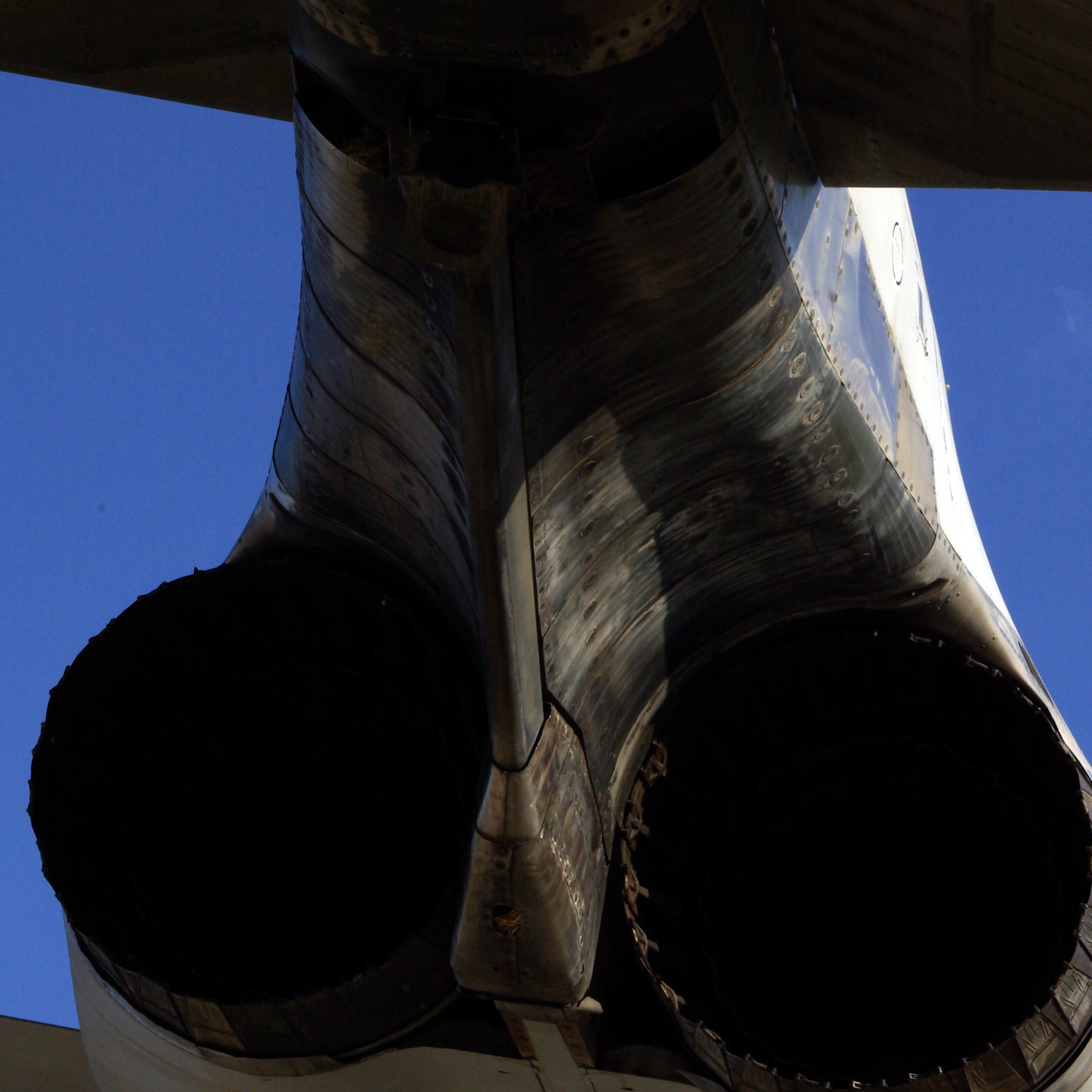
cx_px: 518
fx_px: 4381
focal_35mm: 123
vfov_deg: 14.2
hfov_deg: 14.2
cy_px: 551
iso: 200
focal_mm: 55
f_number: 22
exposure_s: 1/125
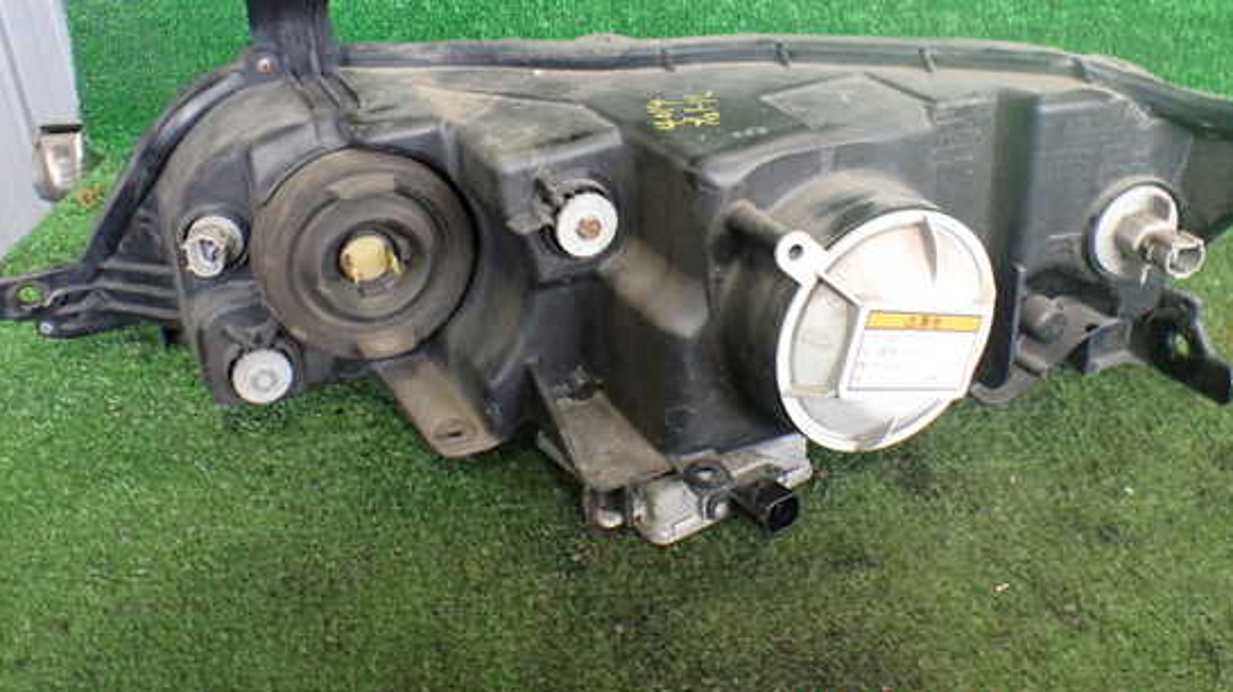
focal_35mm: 36
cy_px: 237
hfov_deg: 55.3
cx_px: 638
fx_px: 1176
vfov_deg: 32.5
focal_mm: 5.4
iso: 800
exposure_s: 1/125
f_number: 2.3
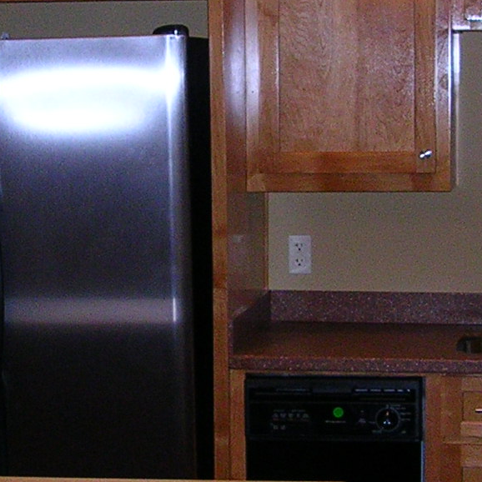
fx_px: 1875
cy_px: 235
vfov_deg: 14.7
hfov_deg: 14.7
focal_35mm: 119
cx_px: 233
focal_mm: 5.8
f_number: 2.8
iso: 102
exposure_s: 1/60.1
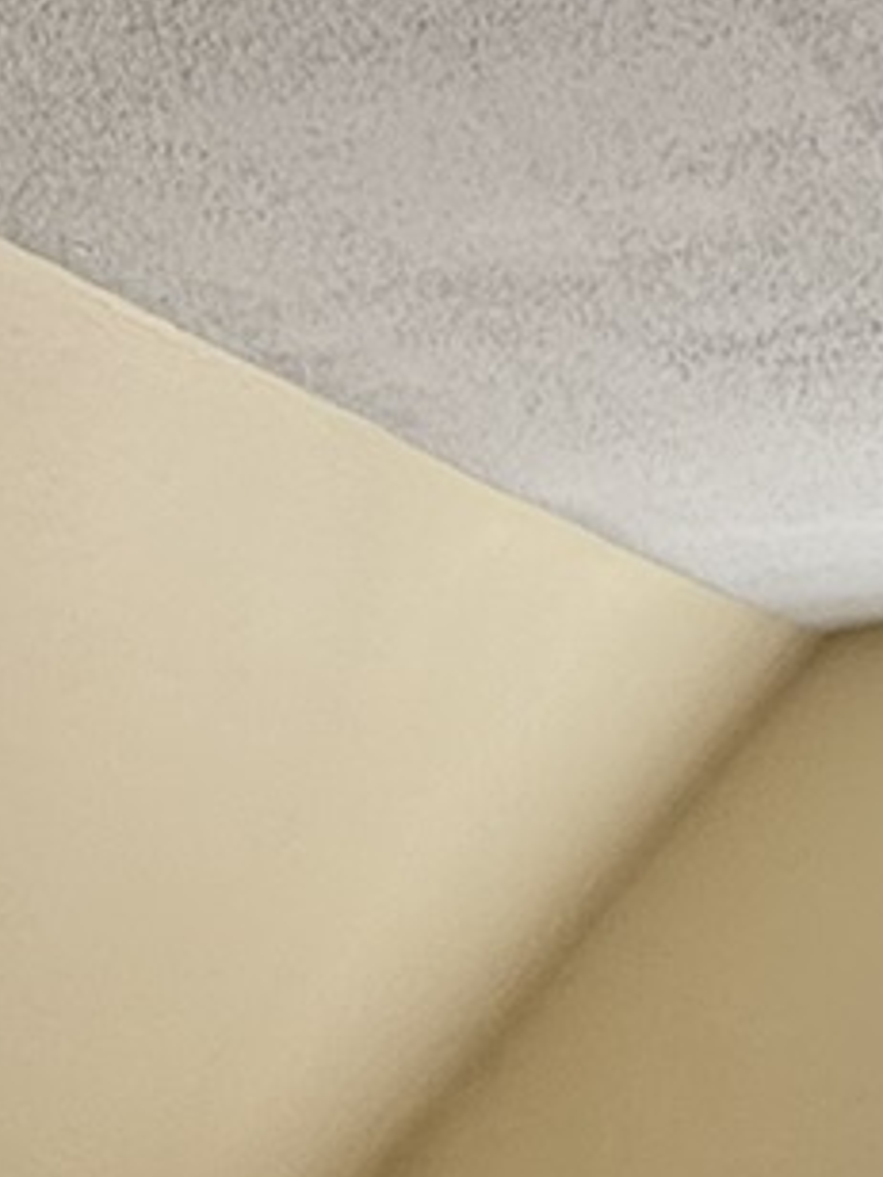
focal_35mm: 93
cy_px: 1800
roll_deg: -0.2
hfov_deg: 15.8
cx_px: 673
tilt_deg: -9.0
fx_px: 3163
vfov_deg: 18.5
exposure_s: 1/120
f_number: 2.2
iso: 160
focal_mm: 2.22
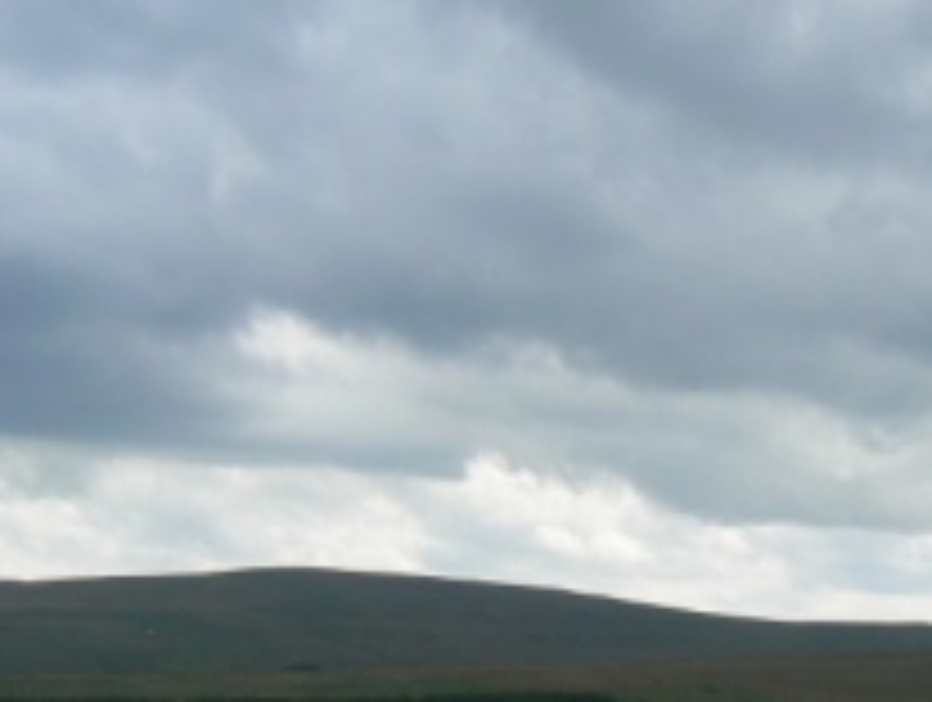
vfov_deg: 19.3
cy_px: 648
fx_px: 2023
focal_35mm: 75
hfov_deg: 25.9
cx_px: 545
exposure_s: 1/500
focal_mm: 6
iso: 80
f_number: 5.6
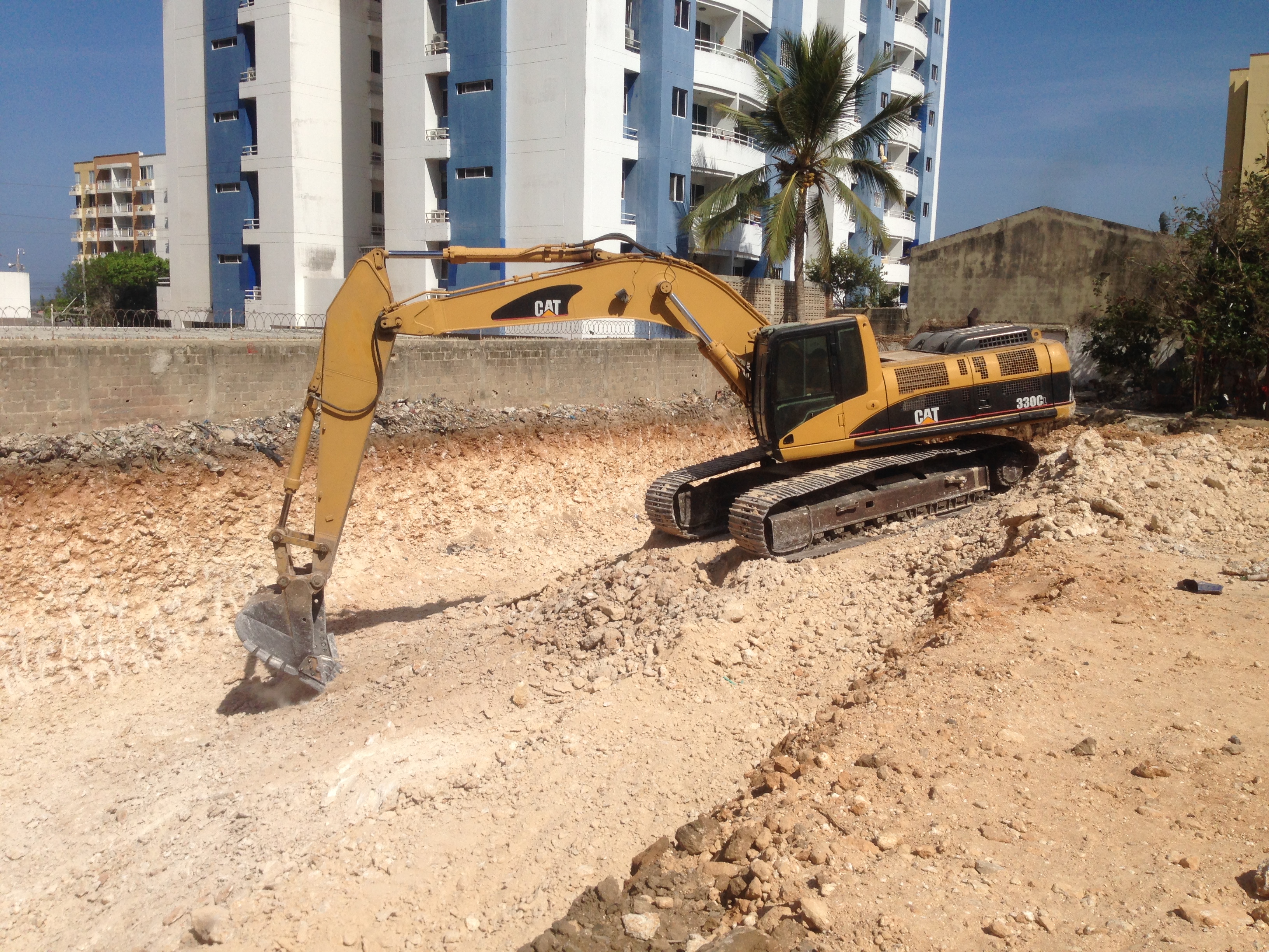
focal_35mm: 33
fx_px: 1210
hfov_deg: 55.4
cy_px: 476
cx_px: 634
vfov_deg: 42.9
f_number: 2.4
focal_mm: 4.12
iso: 50
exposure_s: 1/3876
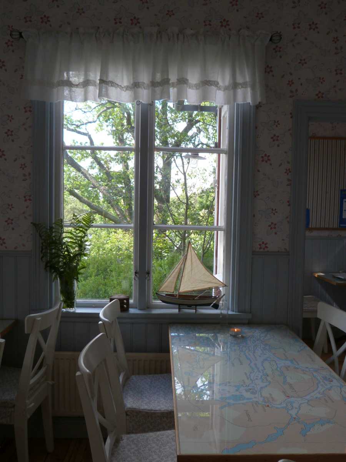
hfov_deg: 45.4
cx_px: 173
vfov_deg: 58.4
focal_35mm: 31
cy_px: 231
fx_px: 413
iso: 100
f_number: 3
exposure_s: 1/125
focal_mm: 5.4
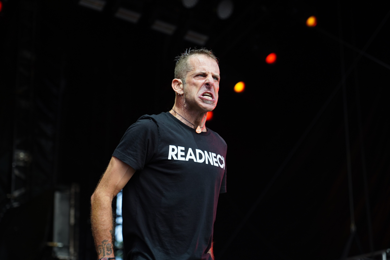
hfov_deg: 19.5
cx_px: 195
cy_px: 130
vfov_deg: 13.0
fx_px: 1137
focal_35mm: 105
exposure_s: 1/125
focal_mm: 105
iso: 400
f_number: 4
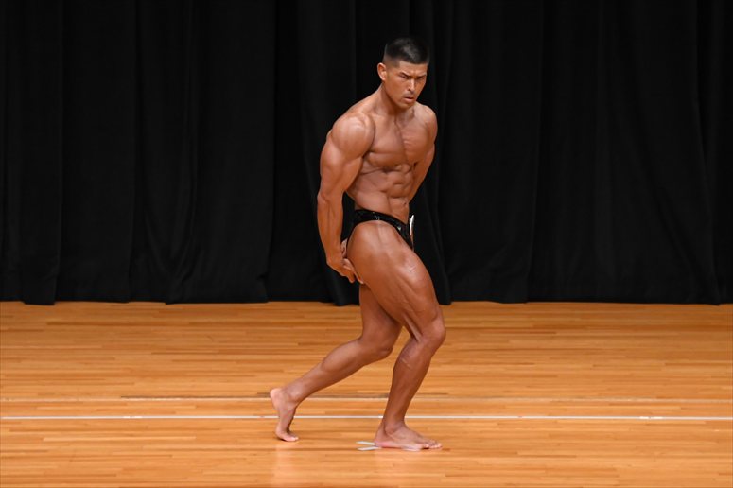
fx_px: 6105
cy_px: 244
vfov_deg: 4.6
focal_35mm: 300
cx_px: 366
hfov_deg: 6.9
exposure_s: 1/400
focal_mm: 200
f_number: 5.6
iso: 3200
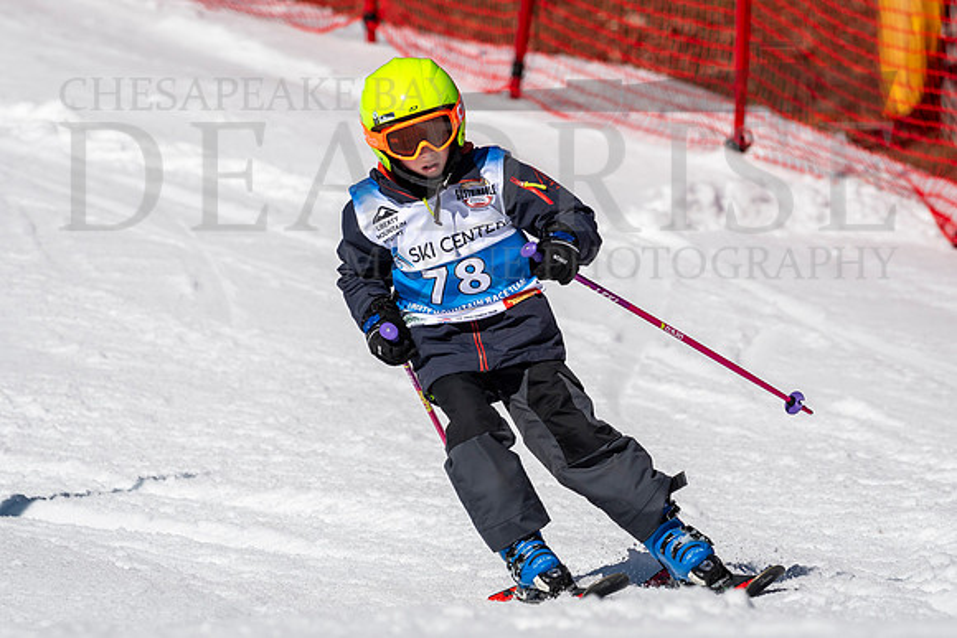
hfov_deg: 2.8
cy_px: 364
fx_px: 19560
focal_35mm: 736
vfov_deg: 1.9
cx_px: 402
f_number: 8
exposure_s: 1/2000
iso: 200
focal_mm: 400
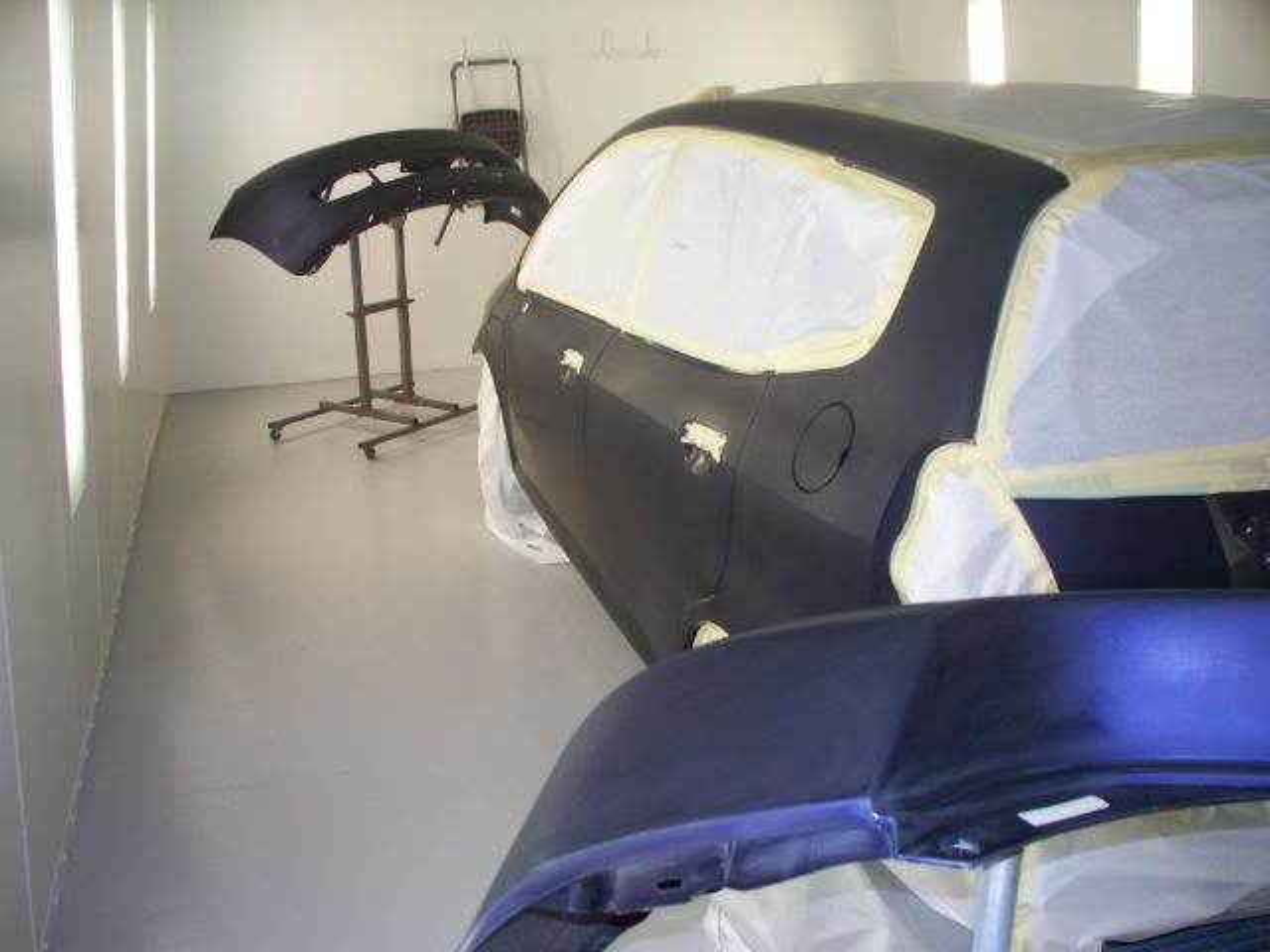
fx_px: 1321
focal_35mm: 36
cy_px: 476
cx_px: 635
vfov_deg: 39.7
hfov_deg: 51.4
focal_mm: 7.54
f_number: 2.8
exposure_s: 1/60
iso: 200
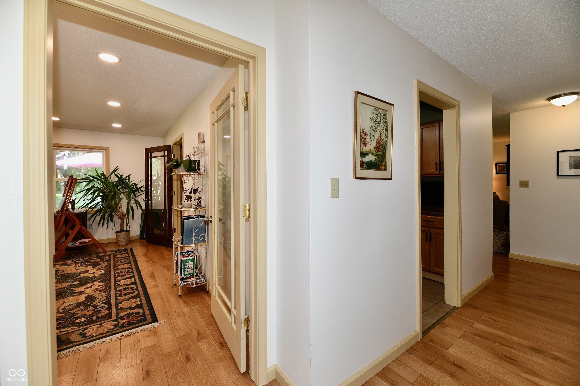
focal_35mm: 14
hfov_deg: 104.3
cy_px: 193
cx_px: 290
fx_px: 226
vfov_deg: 81.2
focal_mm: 14
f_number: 6.3
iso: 640
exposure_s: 1/60
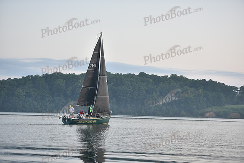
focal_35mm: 100
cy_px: 82
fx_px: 678
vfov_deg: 13.7
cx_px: 122
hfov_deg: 20.4
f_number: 2.8
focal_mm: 100
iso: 320
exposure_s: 1/500
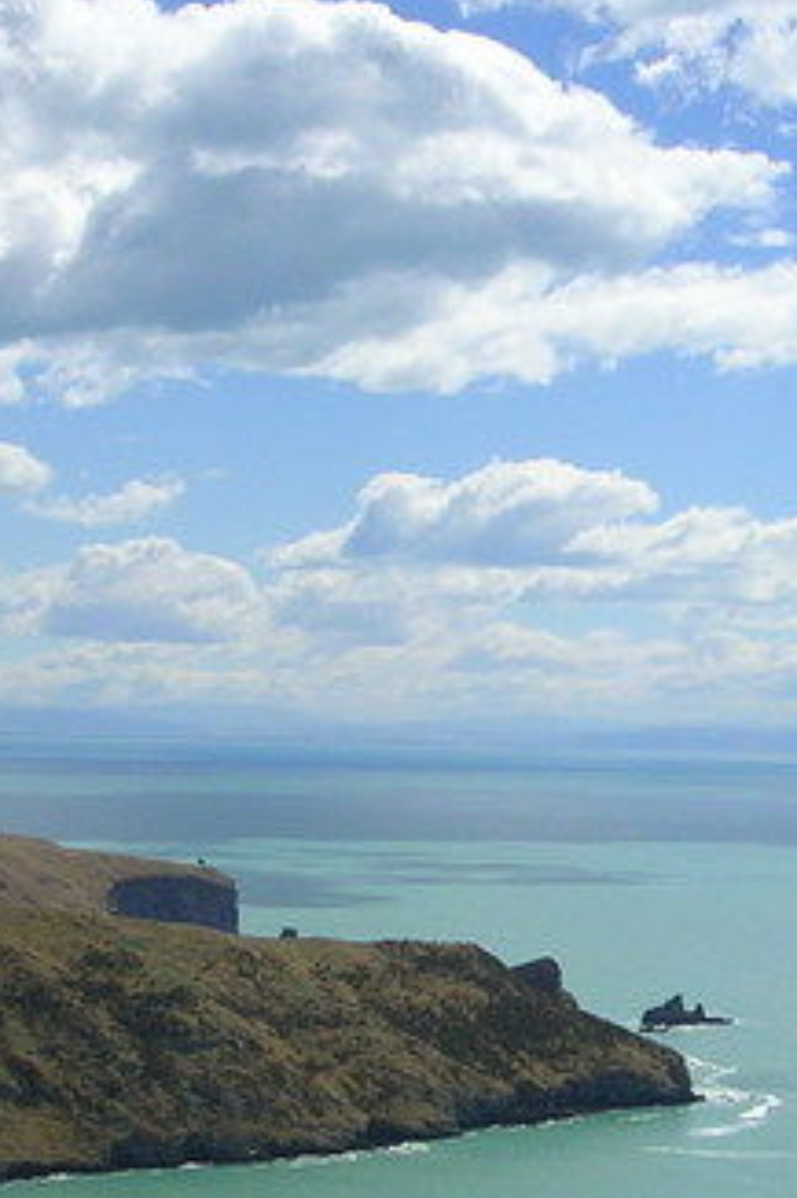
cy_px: 768
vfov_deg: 21.0
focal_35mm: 97
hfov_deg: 13.9
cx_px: 746
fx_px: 3224
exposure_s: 1/631
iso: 50
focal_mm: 5.8
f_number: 5.6
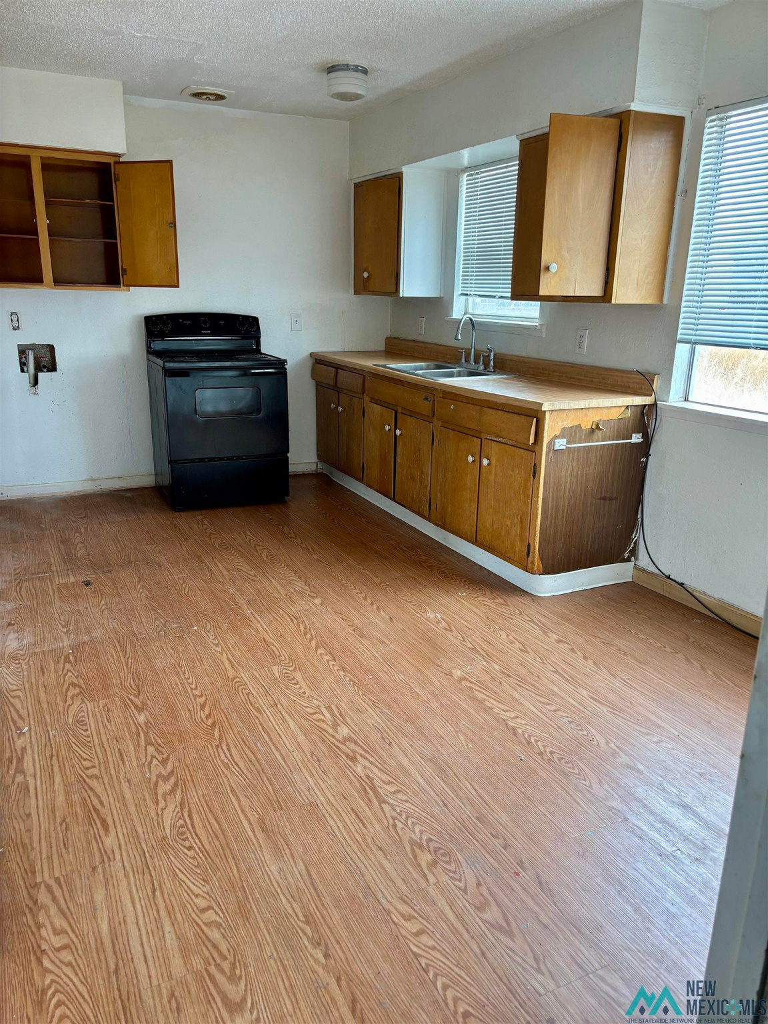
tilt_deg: -17.5
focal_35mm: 26
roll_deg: -2.3
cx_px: 384
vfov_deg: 67.3
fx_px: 769
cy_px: 512
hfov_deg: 53.1
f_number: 1.6
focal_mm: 5.96
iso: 80
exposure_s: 1/120
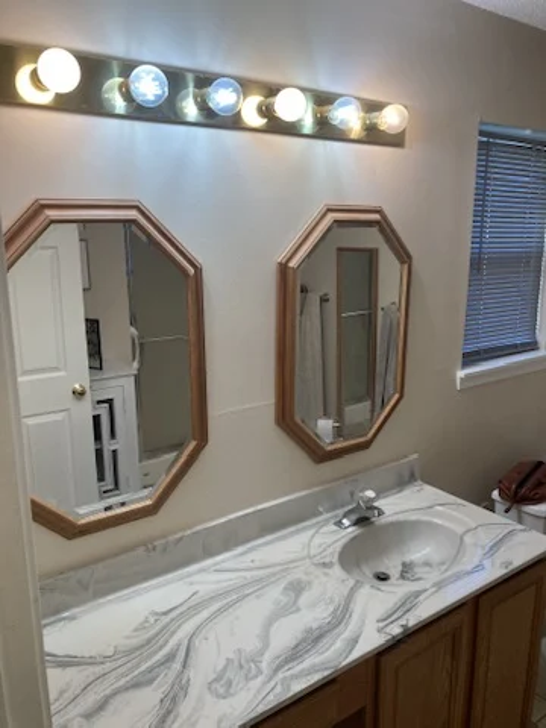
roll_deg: -0.1
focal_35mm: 28
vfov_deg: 63.4
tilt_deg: -12.5
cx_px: 273
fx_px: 589
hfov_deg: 49.7
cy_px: 364
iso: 40
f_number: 1.8
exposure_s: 1/60
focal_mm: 3.99
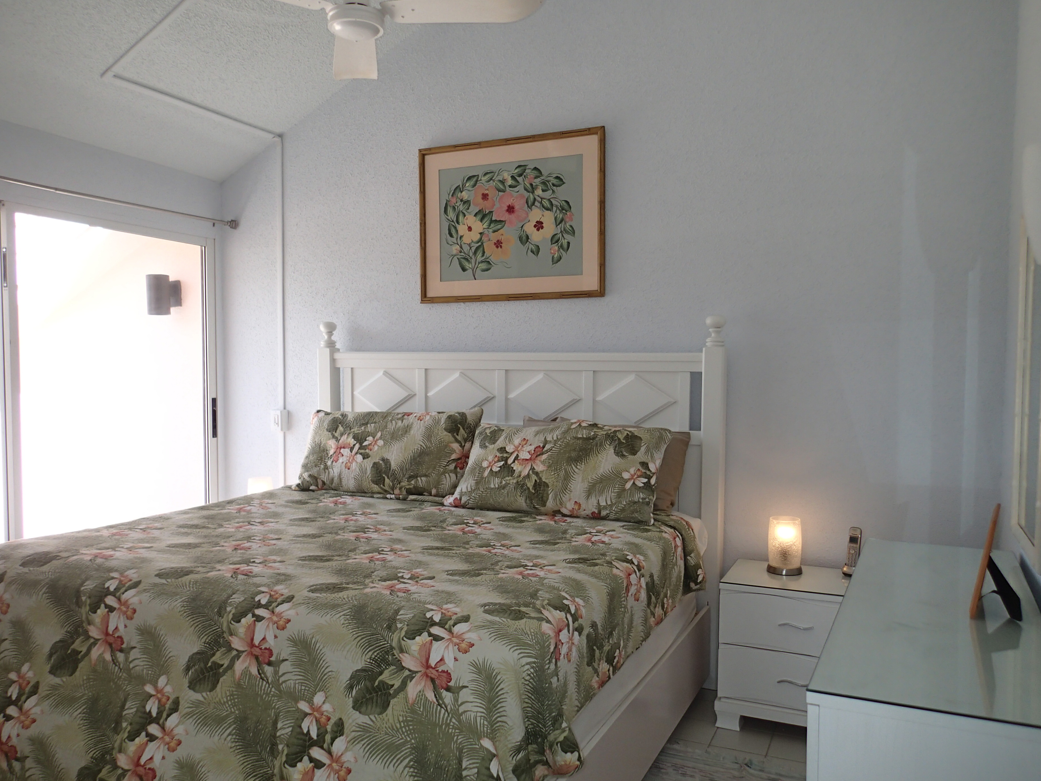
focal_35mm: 27
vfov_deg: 51.3
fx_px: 812
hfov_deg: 65.3
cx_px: 497
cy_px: 418
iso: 100
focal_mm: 4.5
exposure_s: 1/500
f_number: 2
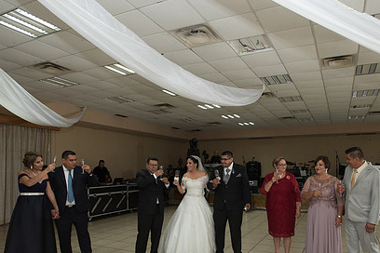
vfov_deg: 47.4
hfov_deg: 67.0
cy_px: 161
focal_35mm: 27
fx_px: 285
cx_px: 220
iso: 1600
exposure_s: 1/100
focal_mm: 19
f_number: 3.5
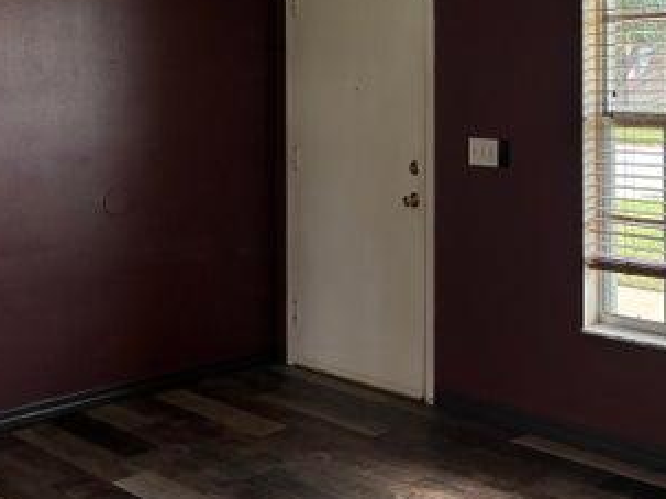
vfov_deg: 26.0
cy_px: 90
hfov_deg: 34.1
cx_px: 514
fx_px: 1058
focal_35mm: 55
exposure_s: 1/121
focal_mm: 5.96
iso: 64
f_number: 1.6
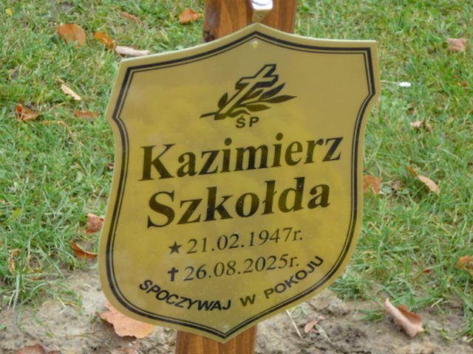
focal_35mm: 95
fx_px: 1298
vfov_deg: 15.6
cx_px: 236
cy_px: 177
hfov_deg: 20.7
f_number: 3.9
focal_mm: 14.1
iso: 80
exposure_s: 1/60
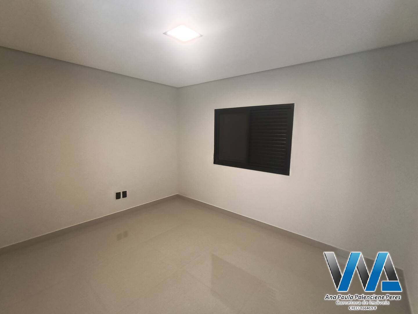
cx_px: 209
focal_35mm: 15
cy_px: 157
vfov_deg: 81.7
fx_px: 181
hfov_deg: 98.2
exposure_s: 1/60
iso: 250
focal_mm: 1.67
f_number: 2.2
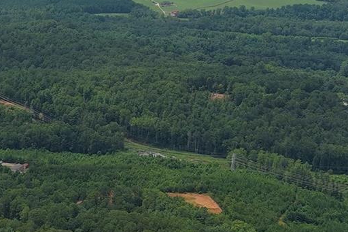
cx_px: -177
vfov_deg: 11.8
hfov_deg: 16.1
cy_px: 128
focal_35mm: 116
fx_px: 1121
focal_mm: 10.57
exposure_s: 1/1900
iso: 100
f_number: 2.8
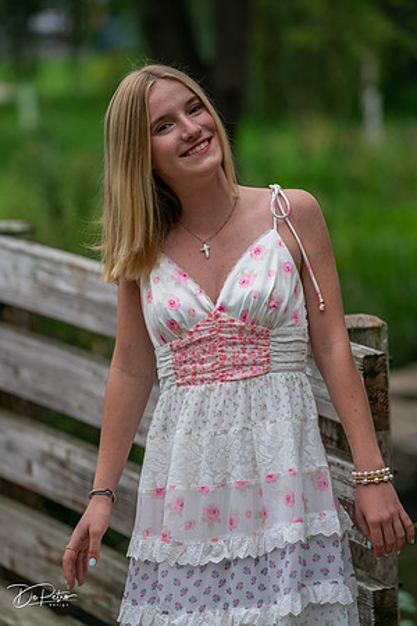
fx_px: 3023
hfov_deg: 7.9
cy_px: 313
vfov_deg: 11.8
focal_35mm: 174
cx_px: 208
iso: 160
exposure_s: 1/200
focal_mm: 174
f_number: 4
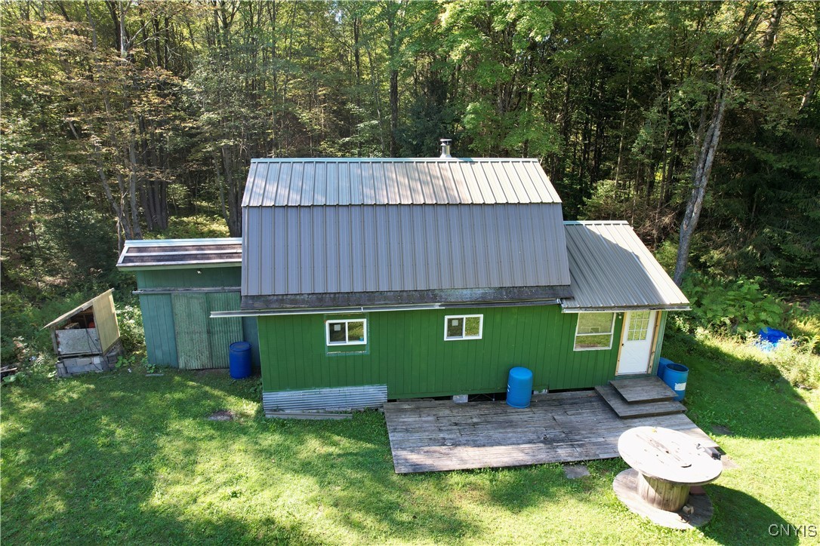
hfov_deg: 78.6
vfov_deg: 57.2
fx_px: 501
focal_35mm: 22
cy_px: 273
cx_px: 410
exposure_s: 1/180
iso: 100
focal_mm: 8.38
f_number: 2.8
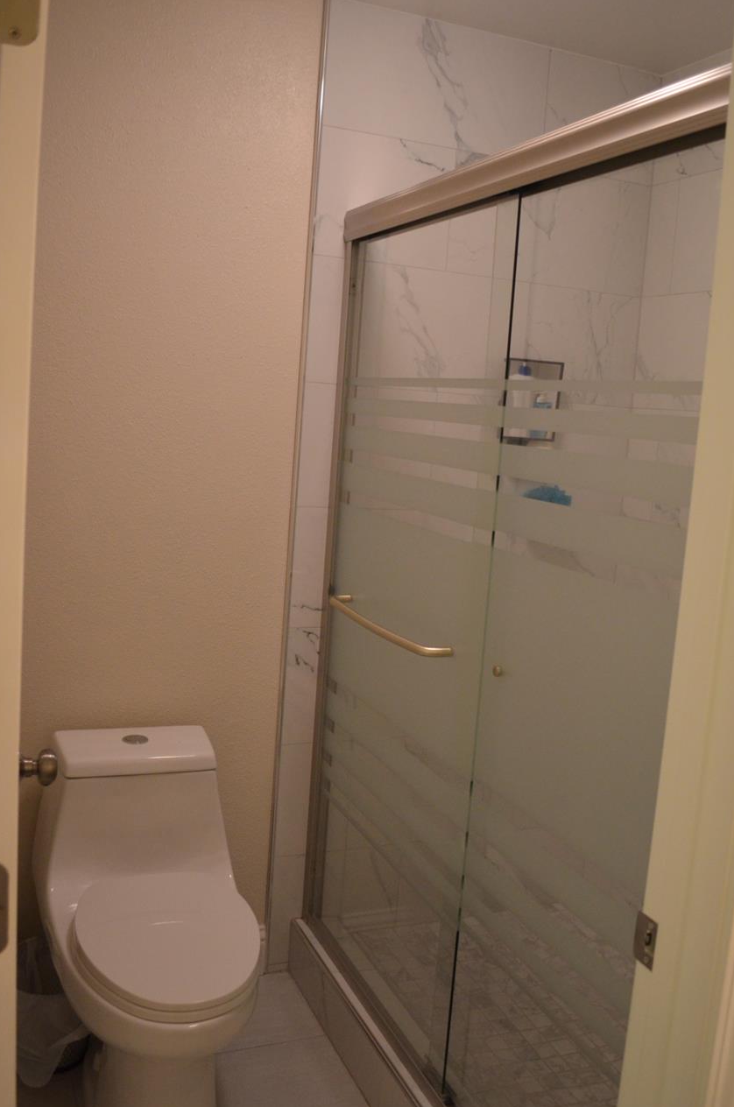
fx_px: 982
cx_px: 359
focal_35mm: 32
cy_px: 541
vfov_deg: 58.8
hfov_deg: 41.0
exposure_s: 1/200
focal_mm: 18
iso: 1600
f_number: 3.5
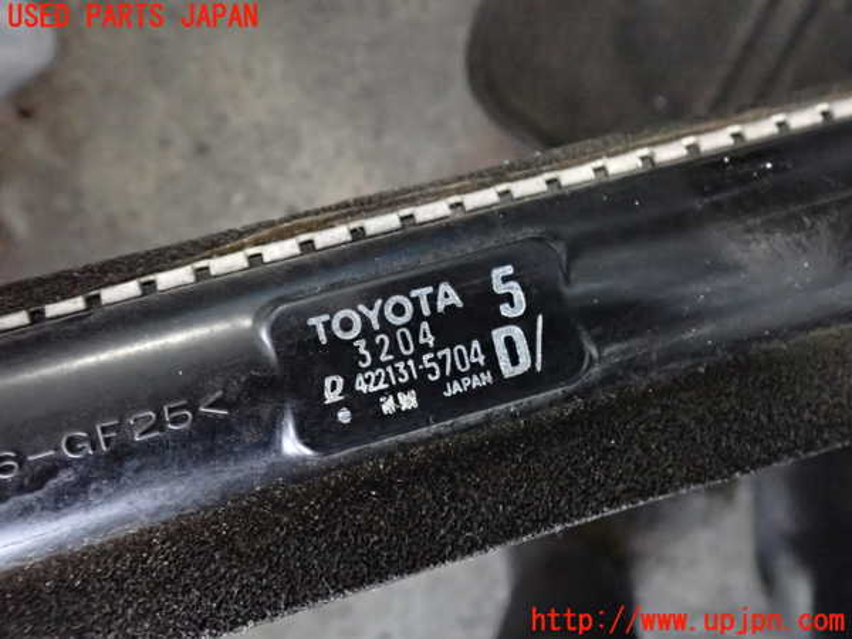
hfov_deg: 60.0
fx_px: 738
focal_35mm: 30
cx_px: 426
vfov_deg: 46.8
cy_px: 320
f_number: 2.3
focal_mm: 5.4
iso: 4000
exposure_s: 1/80
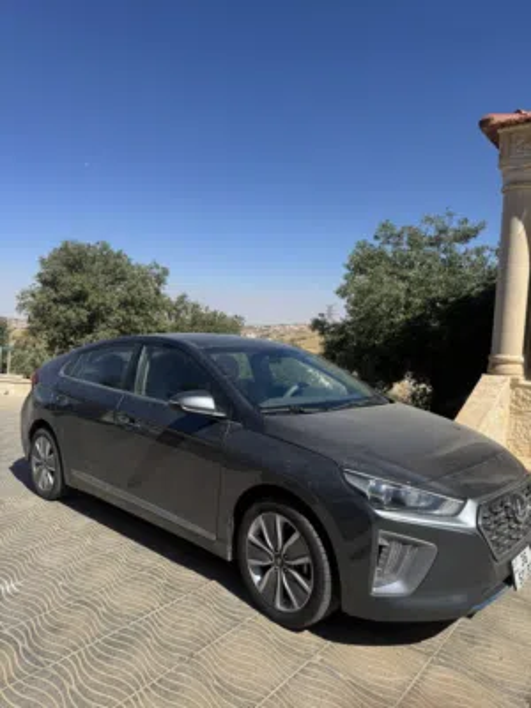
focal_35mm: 24
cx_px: 266
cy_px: 354
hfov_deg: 56.8
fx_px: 491
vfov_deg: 71.6
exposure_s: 1/4950
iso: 80
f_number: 1.78
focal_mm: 6.76
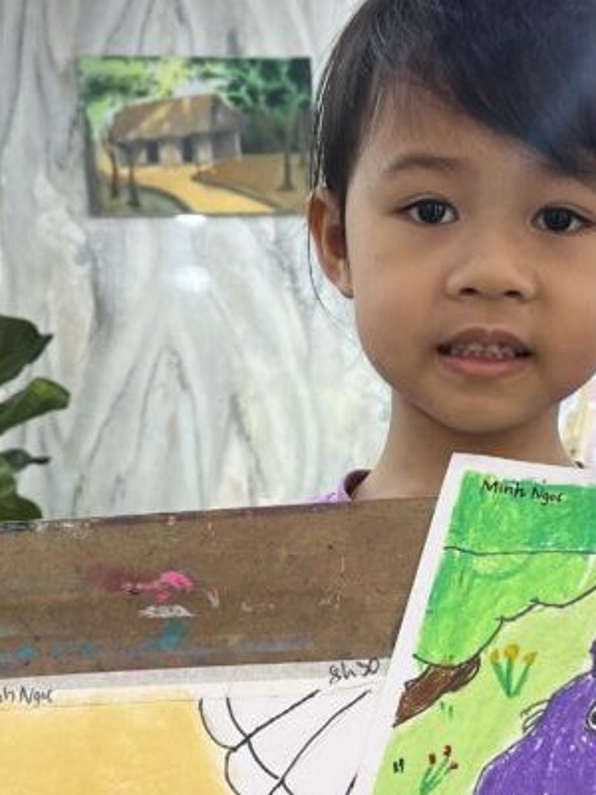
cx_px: 391
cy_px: 642
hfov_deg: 22.5
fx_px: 1492
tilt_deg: -3.3
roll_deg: +0.6
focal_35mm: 65
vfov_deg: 29.1
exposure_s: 1/100
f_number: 1.6
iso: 100
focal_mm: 5.1
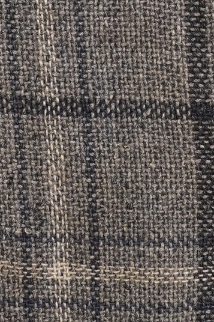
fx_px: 2302
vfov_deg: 7.9
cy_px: -117
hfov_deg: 5.3
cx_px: 165
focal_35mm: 258
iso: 320
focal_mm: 32
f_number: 6.3
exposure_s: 1/20
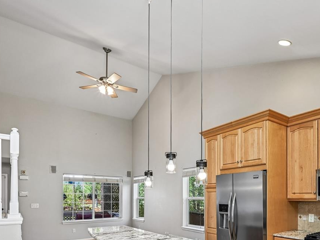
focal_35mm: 25
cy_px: 195
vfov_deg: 51.2
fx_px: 231
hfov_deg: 67.3
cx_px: 215
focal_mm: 14
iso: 400
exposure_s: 1/13
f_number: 10
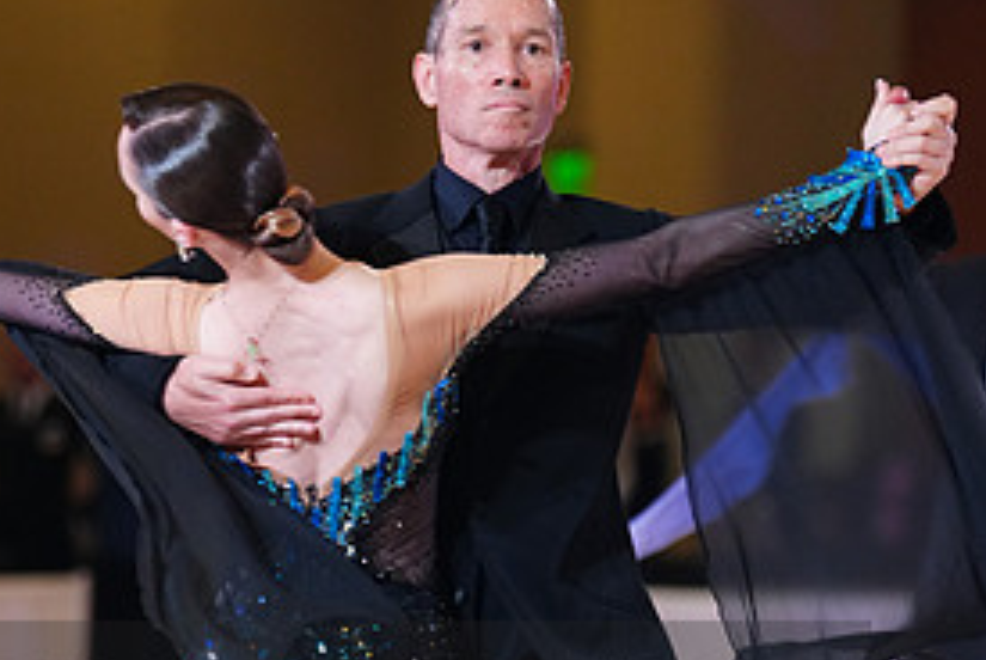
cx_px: 378
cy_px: 742
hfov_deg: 6.9
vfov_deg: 4.6
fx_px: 8143
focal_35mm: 297
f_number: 2.8
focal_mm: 141
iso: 2000
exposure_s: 1/400
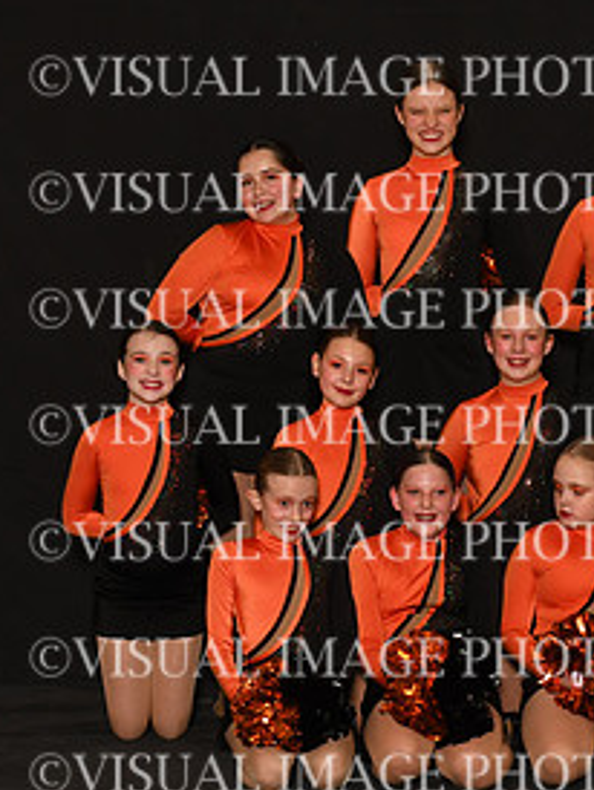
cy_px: 483
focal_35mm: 116
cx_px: 447
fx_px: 2650
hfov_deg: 12.7
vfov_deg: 16.9
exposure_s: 1/125
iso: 640
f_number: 8
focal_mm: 38
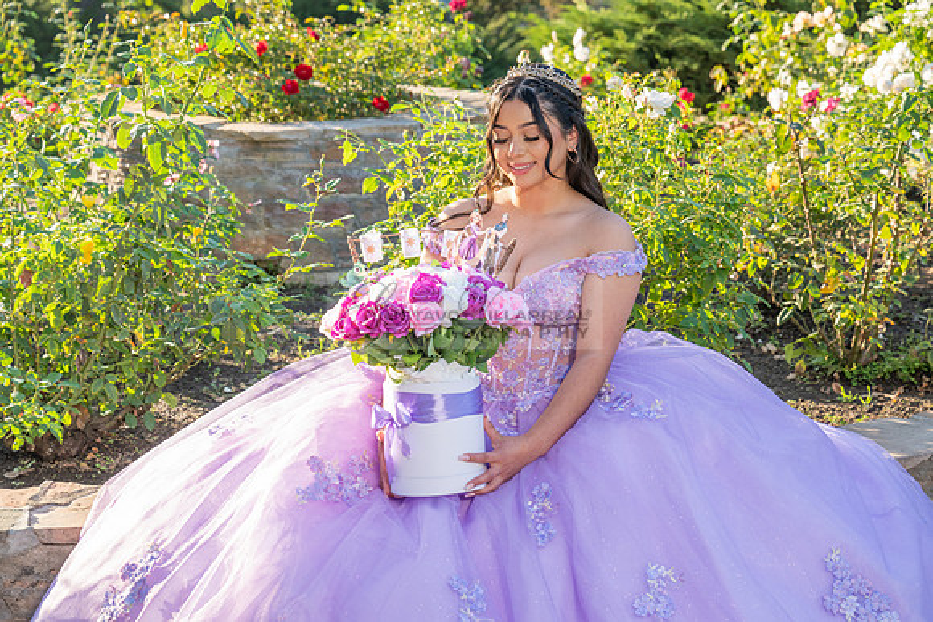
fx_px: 1815
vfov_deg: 19.5
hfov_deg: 28.8
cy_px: 311
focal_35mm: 70
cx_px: 466
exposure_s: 1/200
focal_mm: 70
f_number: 5.6
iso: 200
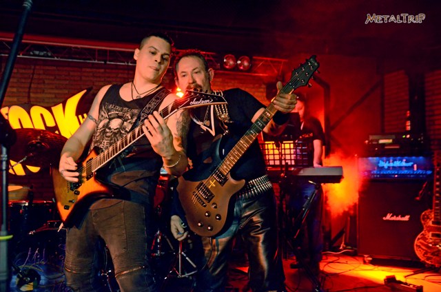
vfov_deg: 39.8
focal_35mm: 33
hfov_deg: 57.3
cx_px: 220
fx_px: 403
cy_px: 146
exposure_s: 1/100
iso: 3600
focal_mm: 22
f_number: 2.8
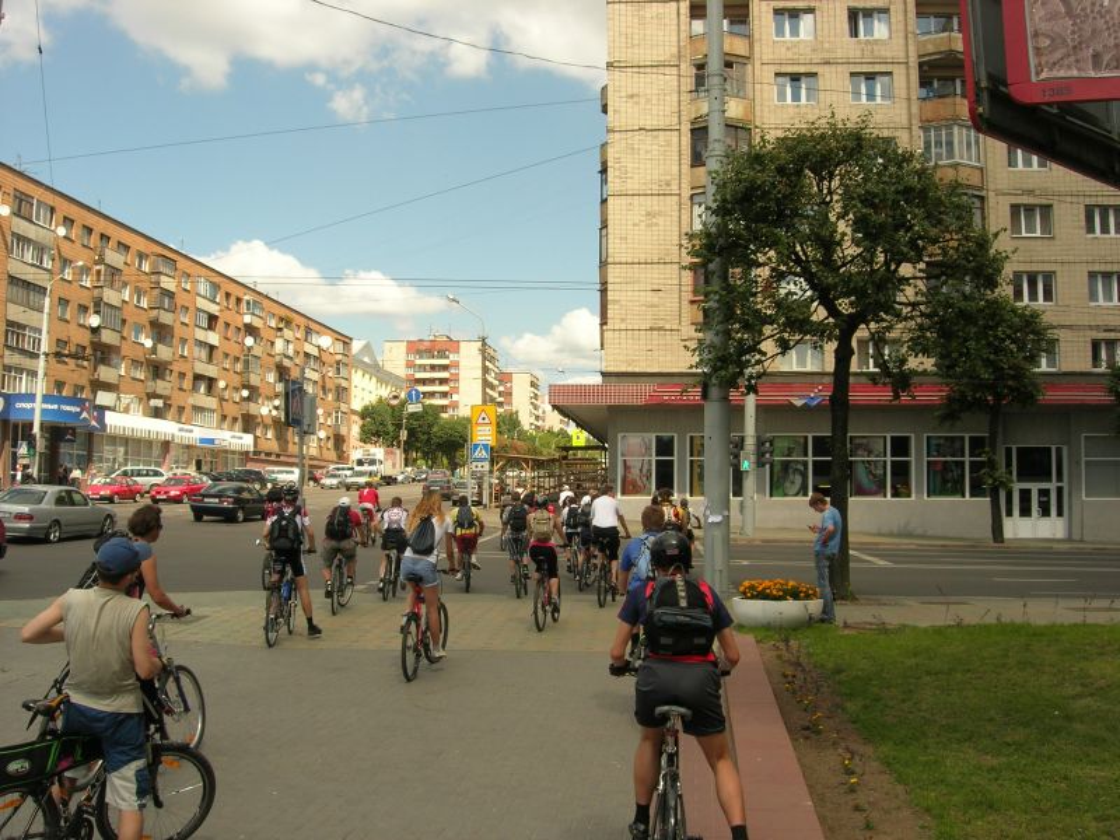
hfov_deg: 49.0
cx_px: 560
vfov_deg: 37.7
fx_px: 1229
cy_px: 420
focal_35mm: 38
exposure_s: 1/438
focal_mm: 7.8
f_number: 4.8
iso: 64
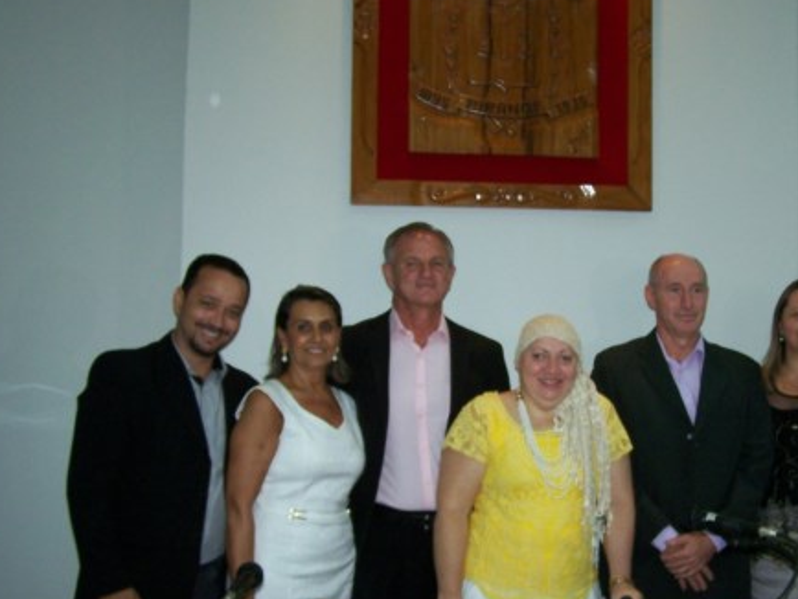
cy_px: 353
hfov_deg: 34.0
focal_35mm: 56
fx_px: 1292
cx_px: 532
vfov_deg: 26.1
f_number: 2.8
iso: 160
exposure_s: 1/60
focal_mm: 6.3
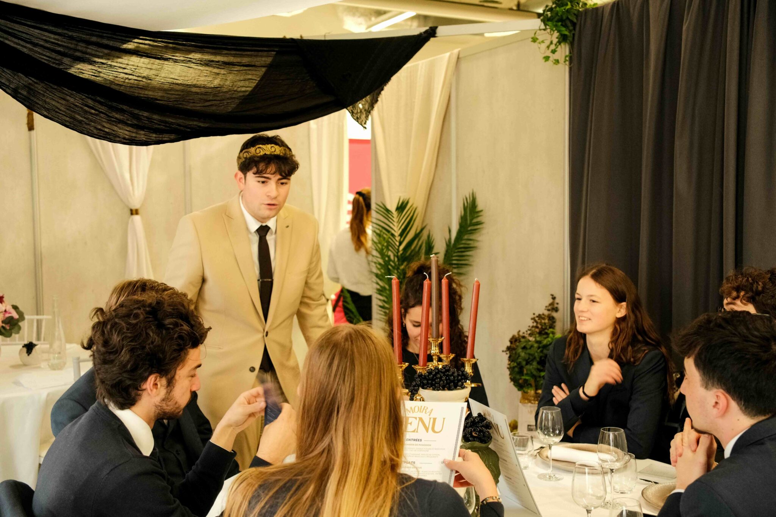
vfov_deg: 33.4
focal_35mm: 40
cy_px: 258
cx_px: 388
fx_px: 862
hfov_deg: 48.5
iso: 2500
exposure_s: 1/80
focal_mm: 26.4
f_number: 2.8
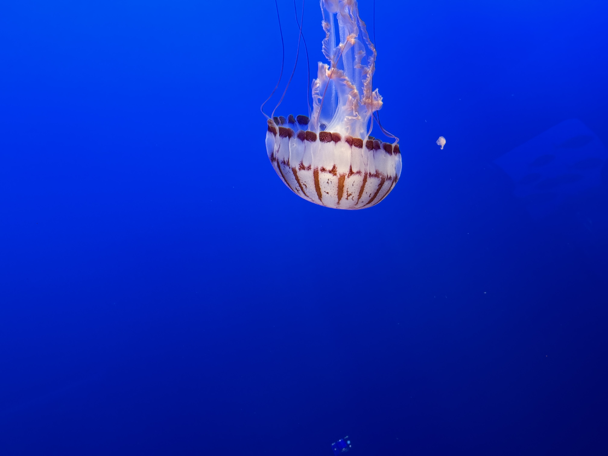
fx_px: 843
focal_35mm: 48
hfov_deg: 39.7
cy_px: 228
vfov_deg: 30.3
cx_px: 304
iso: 200
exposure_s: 1/60
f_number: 1.78
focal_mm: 6.76
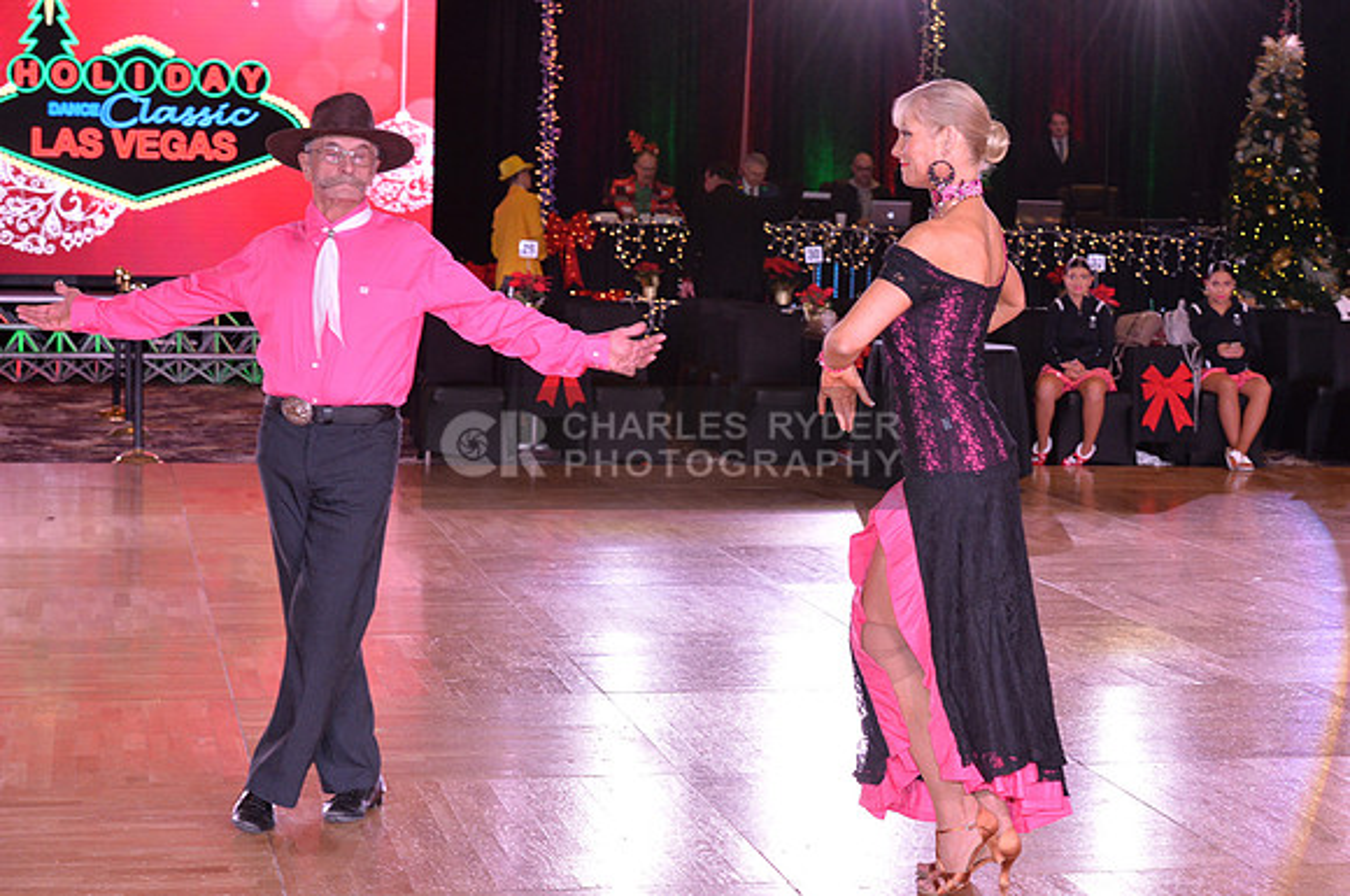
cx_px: 675
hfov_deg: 28.9
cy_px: 448
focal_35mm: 70
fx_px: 2621
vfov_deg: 19.4
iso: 2000
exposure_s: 1/250
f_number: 6.3
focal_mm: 70
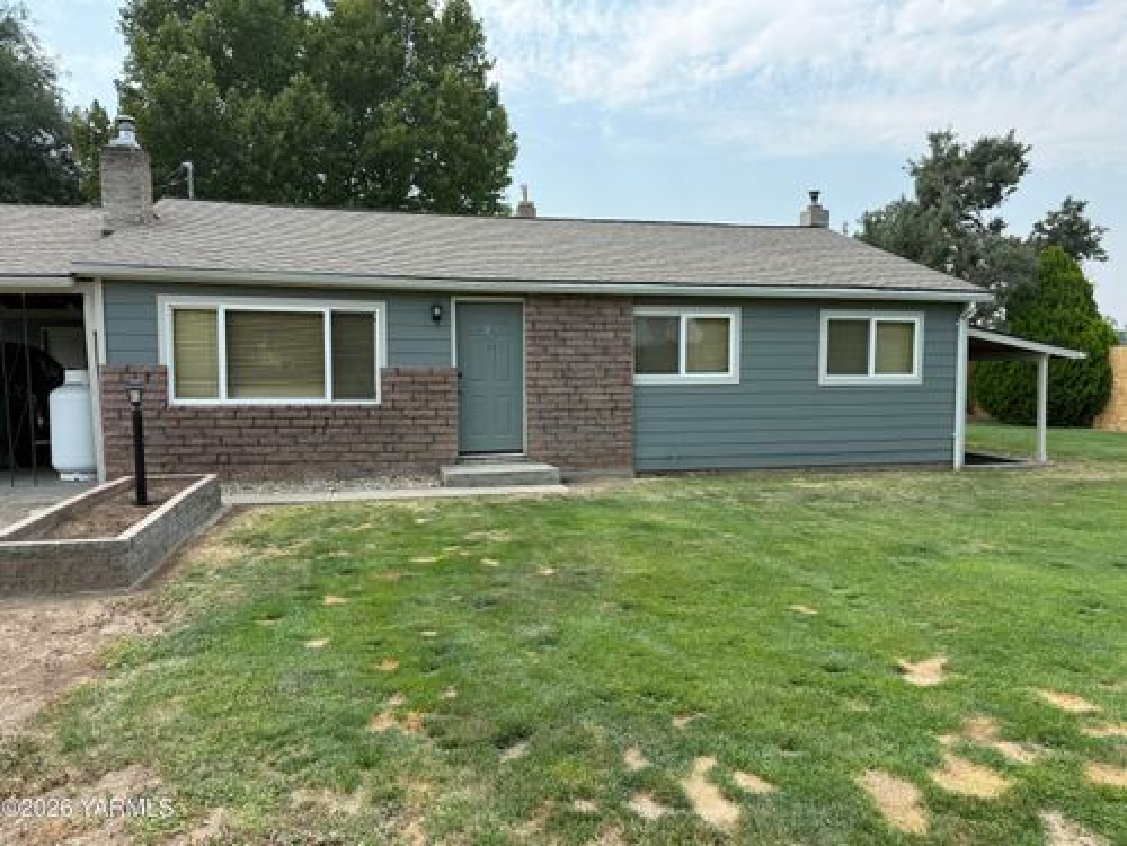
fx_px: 781
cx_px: 564
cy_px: 423
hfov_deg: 71.6
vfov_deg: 56.8
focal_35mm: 24
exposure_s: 1/2801
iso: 100
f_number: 1.78
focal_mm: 6.76
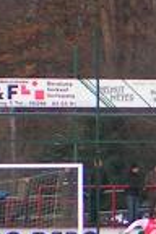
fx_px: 4283
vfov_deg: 3.1
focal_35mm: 659
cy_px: 185
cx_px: 624
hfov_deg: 2.1
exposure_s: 1/320
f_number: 3.5
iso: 50
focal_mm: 17.4
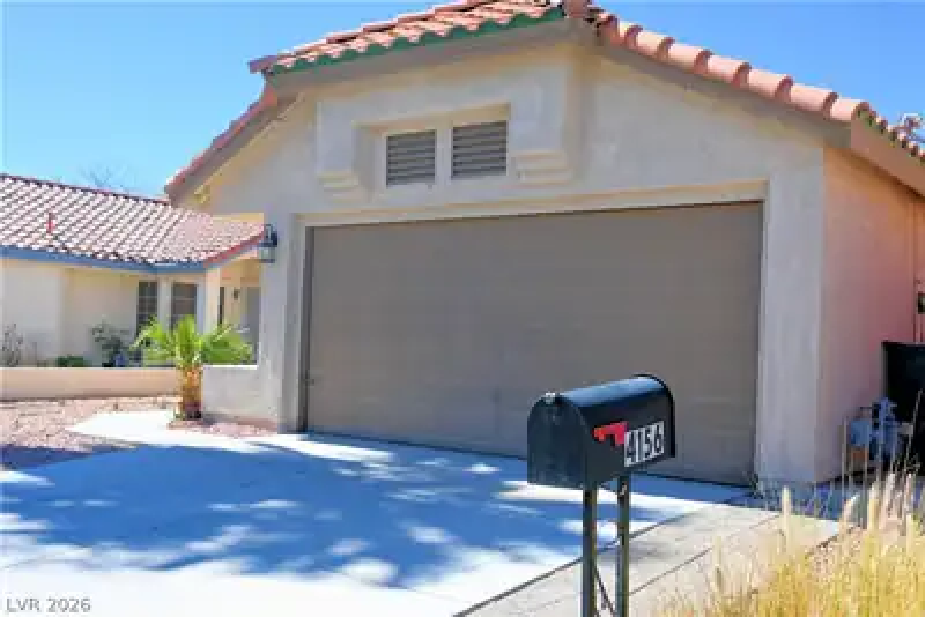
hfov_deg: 52.2
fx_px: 945
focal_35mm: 37
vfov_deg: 36.2
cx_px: 462
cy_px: 308
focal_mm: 24.5
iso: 100
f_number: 7.1
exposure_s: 1/200
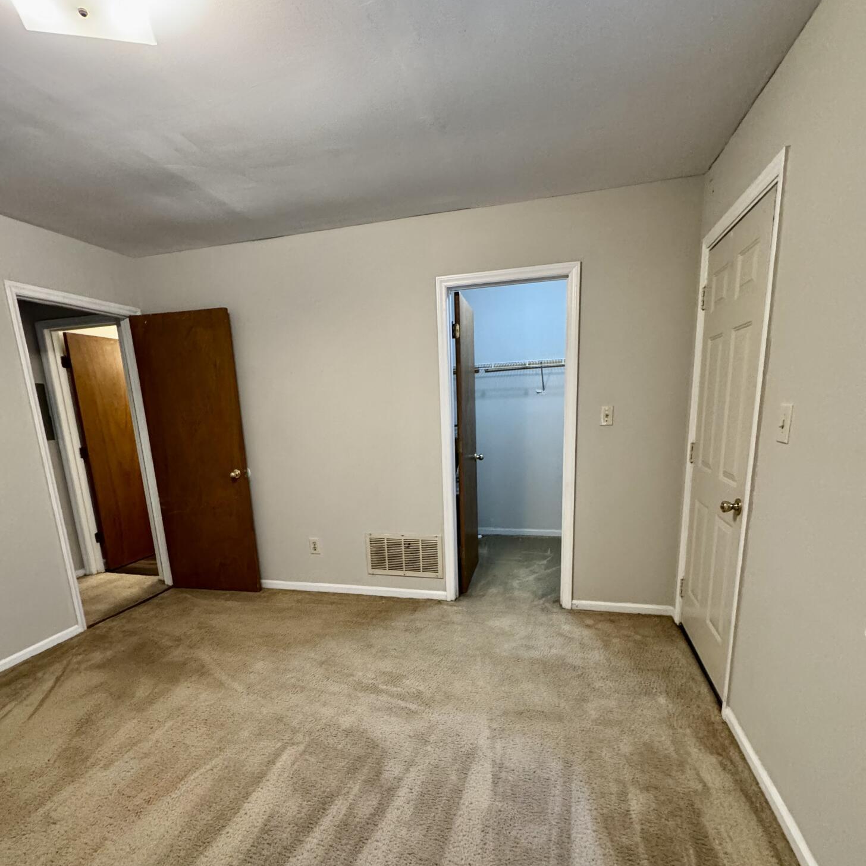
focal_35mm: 17
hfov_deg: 84.0
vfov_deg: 83.3
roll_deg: +3.2
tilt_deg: -12.3
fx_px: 481
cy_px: 506
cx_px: 427
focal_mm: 2.22
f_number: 2.2
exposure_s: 1/60
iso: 500
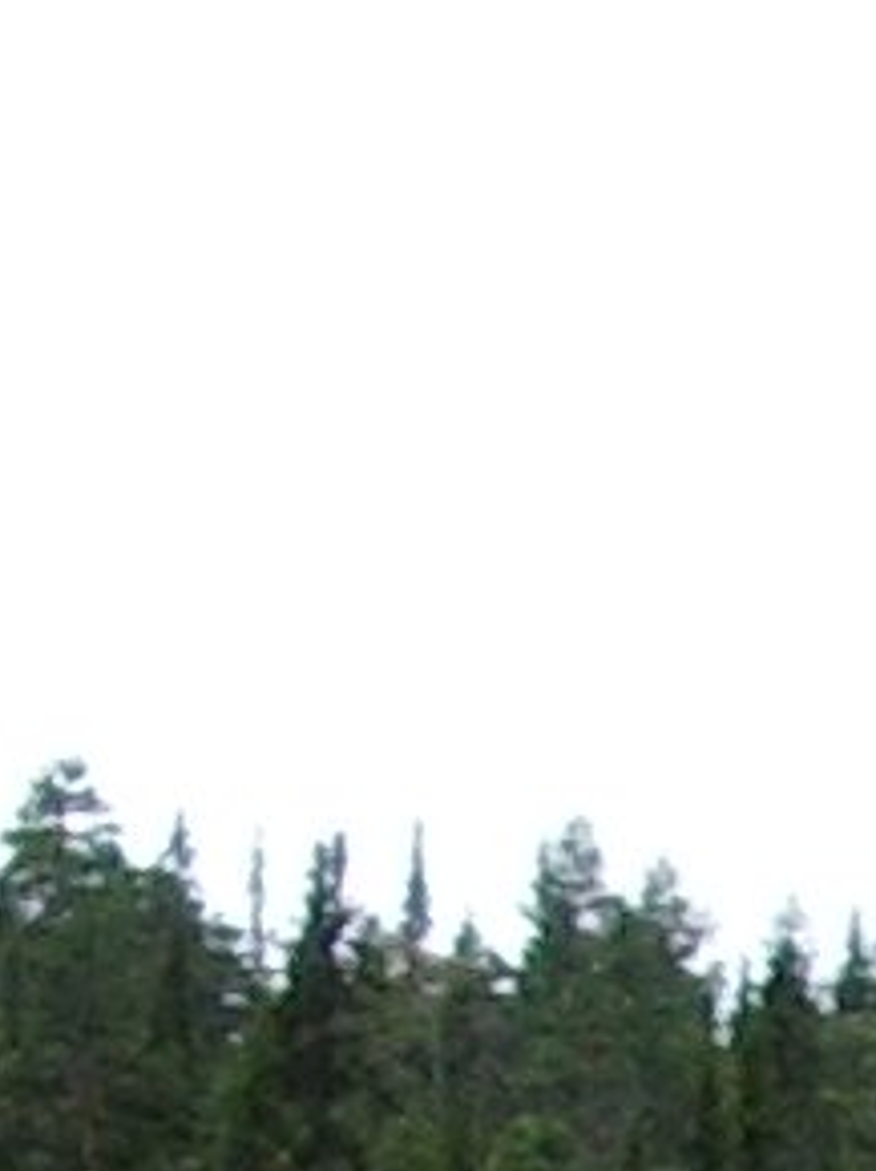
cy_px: 2722
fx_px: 10442
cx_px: 3016
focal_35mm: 309
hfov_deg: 4.5
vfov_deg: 6.2
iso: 50
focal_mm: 5.8
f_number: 4.3
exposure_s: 1/160
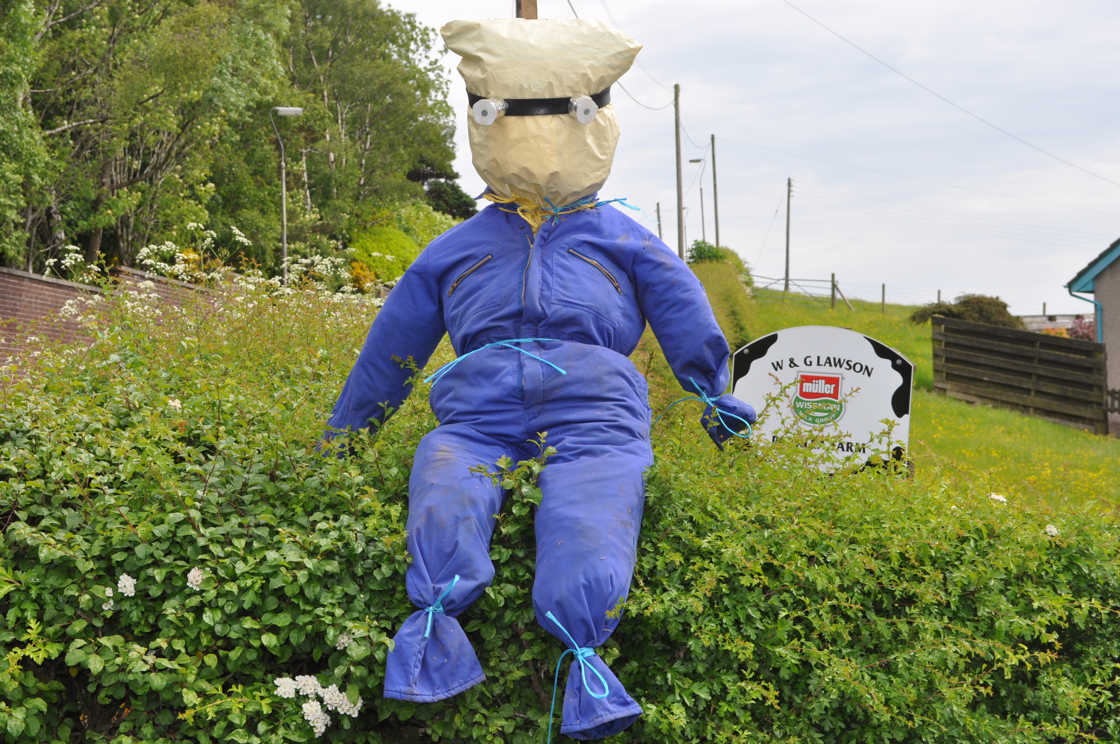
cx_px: 560
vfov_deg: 22.6
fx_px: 1864
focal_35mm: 60
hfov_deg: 33.4
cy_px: 372
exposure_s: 1/200
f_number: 11
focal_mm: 40
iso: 200
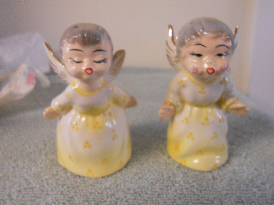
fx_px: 253
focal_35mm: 32
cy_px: 102
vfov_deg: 44.2
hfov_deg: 56.8
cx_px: 137
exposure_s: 1/30
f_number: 3.5
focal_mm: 5.8
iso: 400
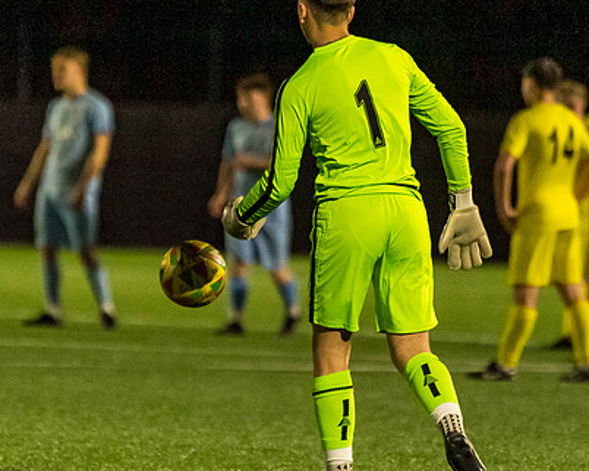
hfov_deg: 3.6
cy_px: 291
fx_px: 9389
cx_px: 296
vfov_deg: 2.9
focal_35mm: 539
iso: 4000
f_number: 2.8
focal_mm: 200
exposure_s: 1/1250
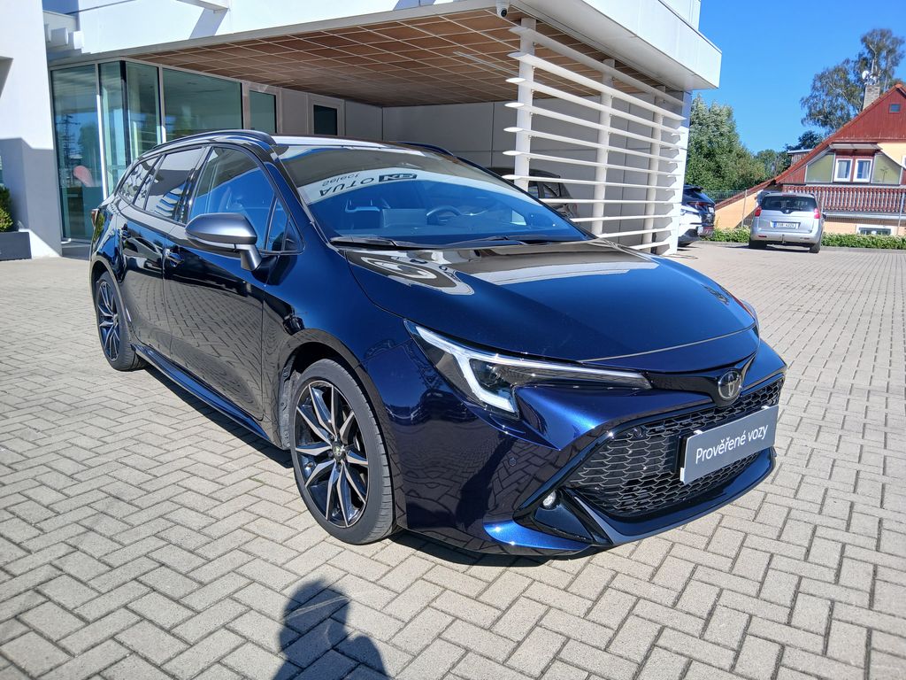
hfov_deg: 67.3
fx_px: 680
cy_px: 340
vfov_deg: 53.1
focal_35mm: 26
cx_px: 453
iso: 20
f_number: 1.8
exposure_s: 1/394
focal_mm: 3.98
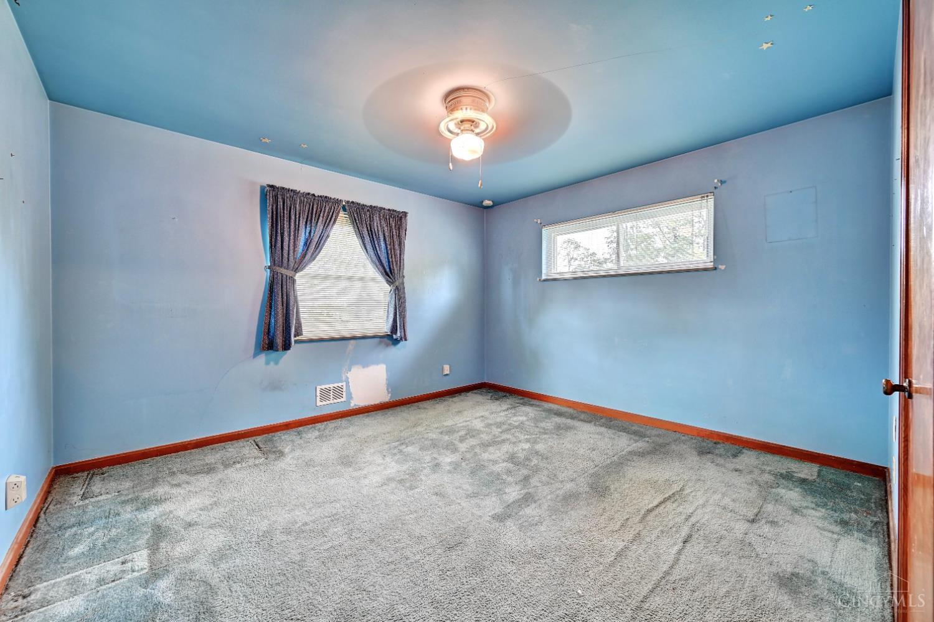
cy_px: 311
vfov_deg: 81.2
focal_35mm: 14
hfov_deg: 104.3
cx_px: 467
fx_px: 363
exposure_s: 1/5
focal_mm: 14
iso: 400
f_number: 8
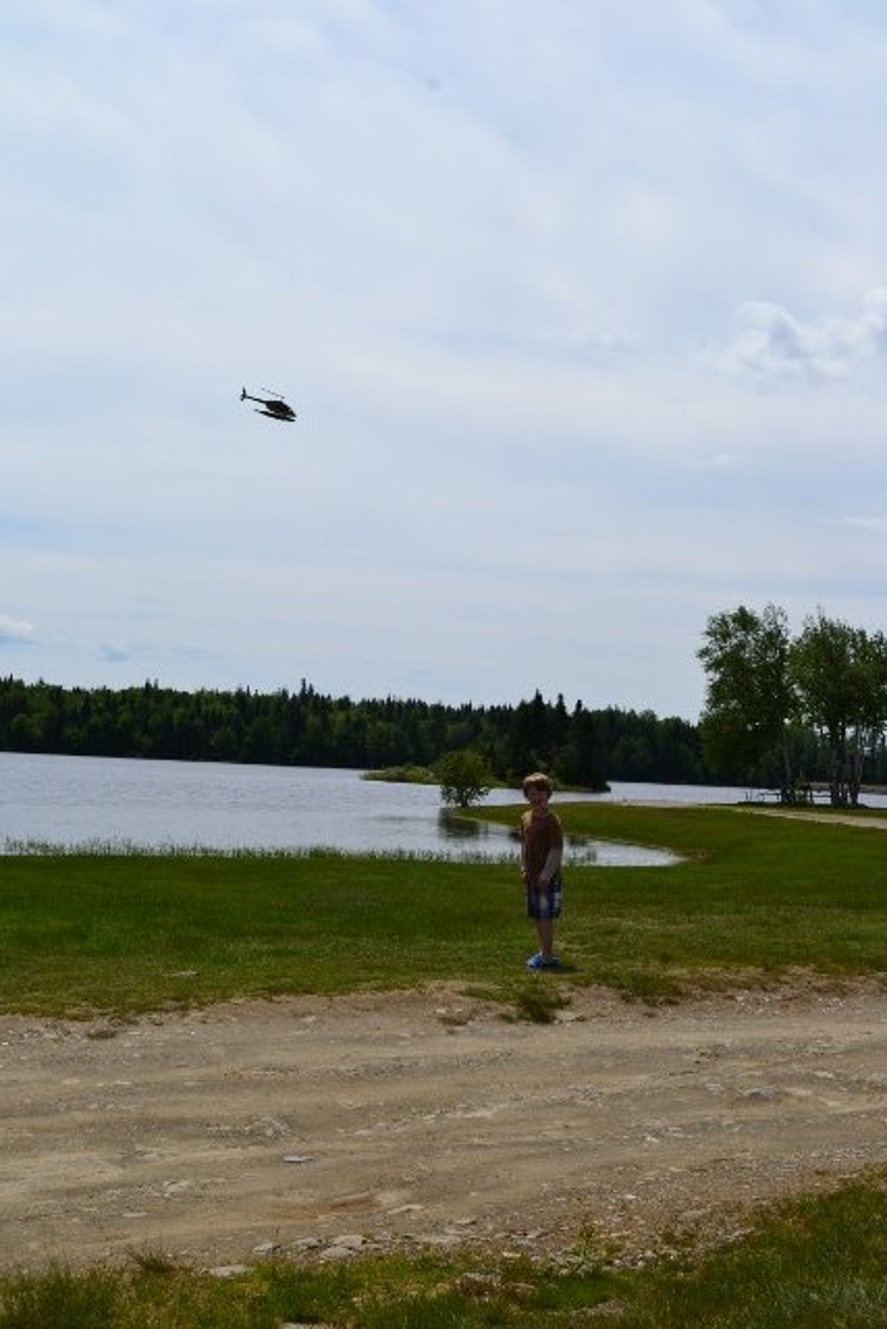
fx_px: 1607
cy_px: 664
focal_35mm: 44
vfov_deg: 45.0
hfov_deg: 30.9
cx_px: 444
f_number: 11
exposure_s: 1/500
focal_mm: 29
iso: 320
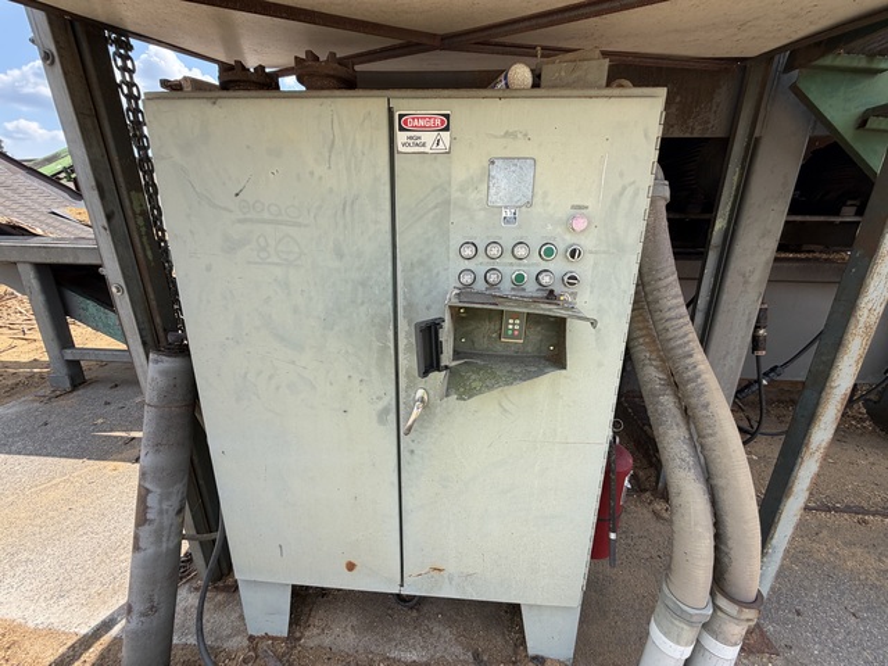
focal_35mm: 14
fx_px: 359
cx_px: 444
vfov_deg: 85.7
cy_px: 333
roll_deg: +0.3
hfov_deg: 102.1
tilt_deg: -16.5
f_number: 2.2
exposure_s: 1/535
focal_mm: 2.22
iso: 40
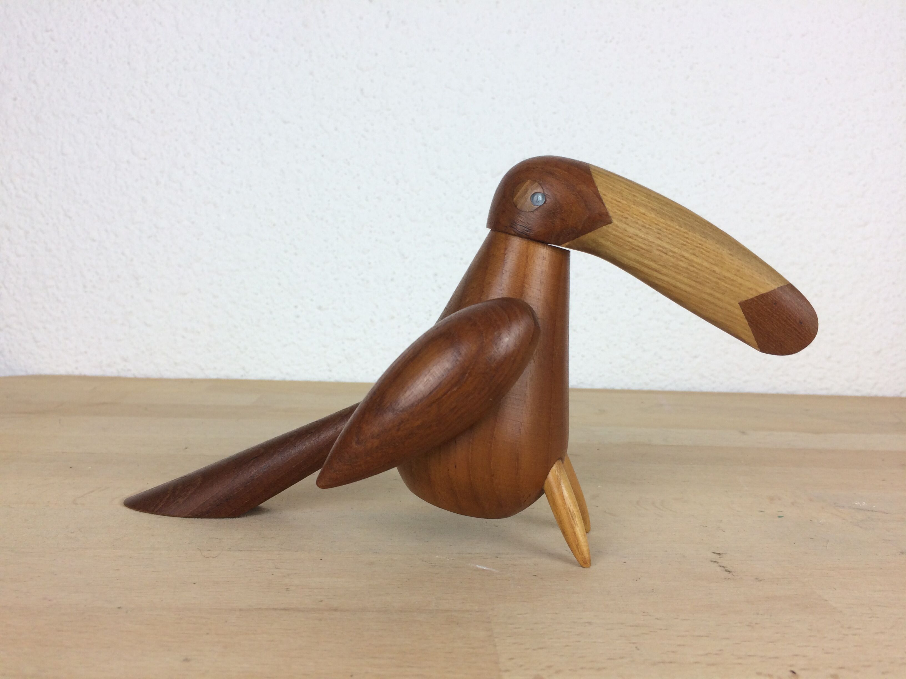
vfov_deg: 48.2
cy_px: 340
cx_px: 453
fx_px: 759
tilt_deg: -4.0
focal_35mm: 29
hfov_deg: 61.7
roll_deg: -2.0
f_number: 2.2
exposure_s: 1/100
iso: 50
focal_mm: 4.15
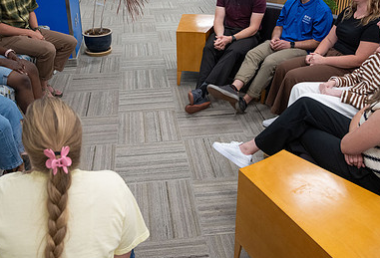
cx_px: 177
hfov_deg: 51.6
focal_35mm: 37
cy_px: 74
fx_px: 393
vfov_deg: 35.8
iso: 1250
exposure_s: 1/250
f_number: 4
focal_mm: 24
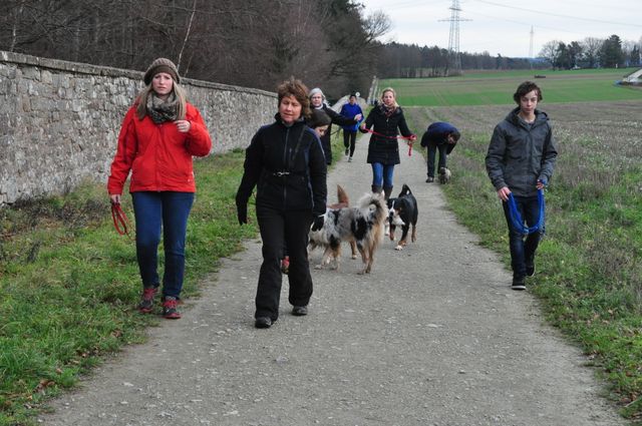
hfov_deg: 30.5
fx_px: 1175
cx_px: 321
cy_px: 213
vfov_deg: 20.6
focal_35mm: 66
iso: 1600
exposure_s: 1/400
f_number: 10
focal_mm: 44
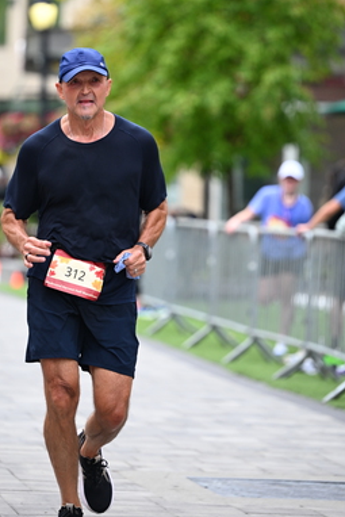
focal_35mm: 216
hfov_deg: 6.4
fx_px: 3102
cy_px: 169
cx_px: 132
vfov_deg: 9.5
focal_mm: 150
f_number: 2.8
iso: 640
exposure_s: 1/2000
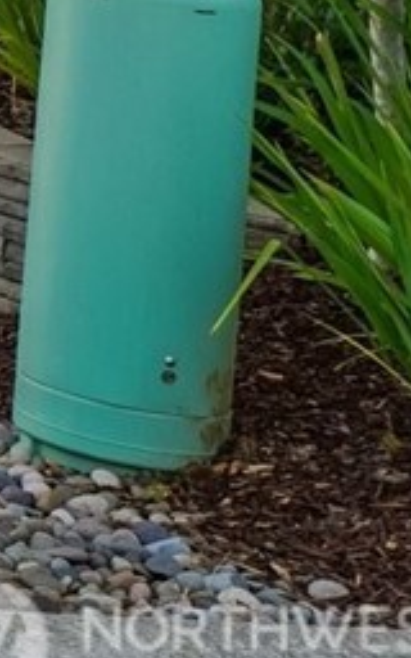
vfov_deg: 9.6
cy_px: -711
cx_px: -1635
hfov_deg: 5.2
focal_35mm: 203
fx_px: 3638
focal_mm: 30
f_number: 8
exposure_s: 1/400
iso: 400
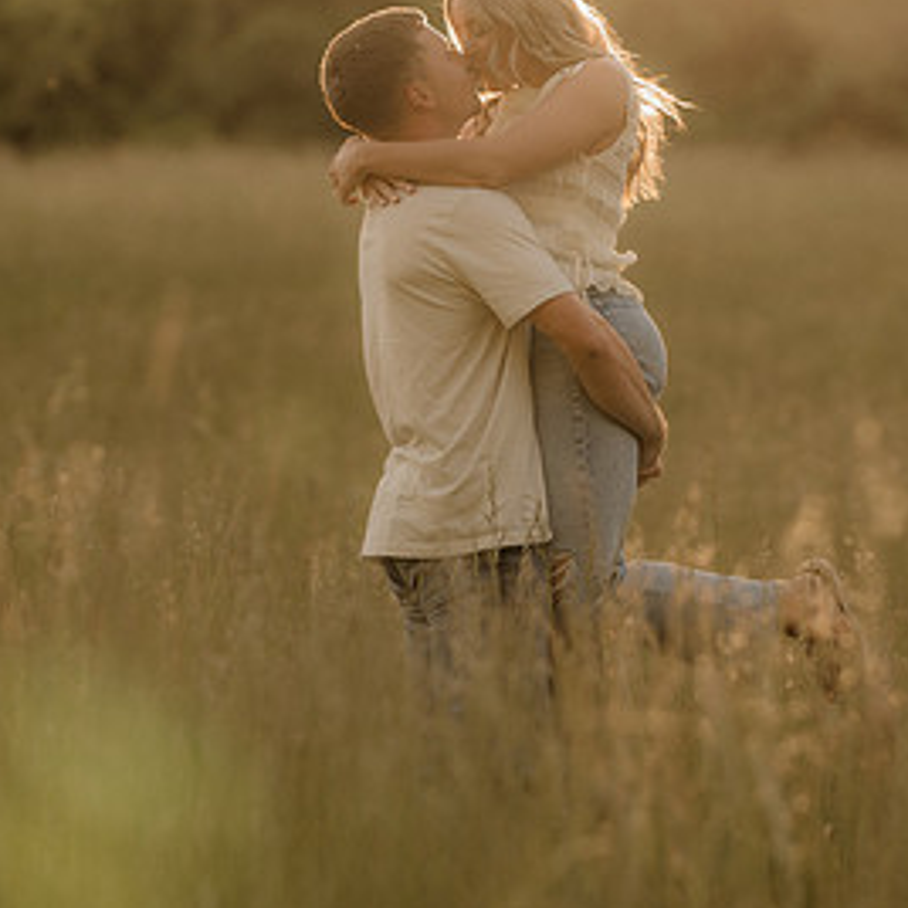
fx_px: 5371
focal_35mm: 181
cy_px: 254
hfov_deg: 9.7
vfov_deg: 9.6
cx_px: 447
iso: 250
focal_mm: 85
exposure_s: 1/1000
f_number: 2
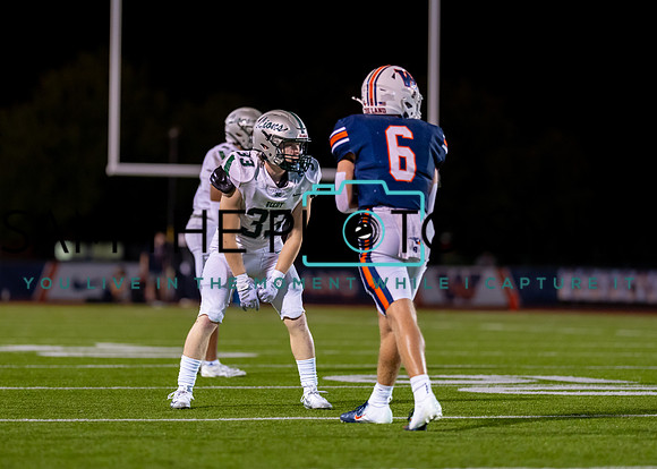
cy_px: 228
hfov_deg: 9.7
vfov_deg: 7.0
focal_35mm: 207
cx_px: 286
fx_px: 3854
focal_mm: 135
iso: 1600
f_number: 1.8
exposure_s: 1/1000
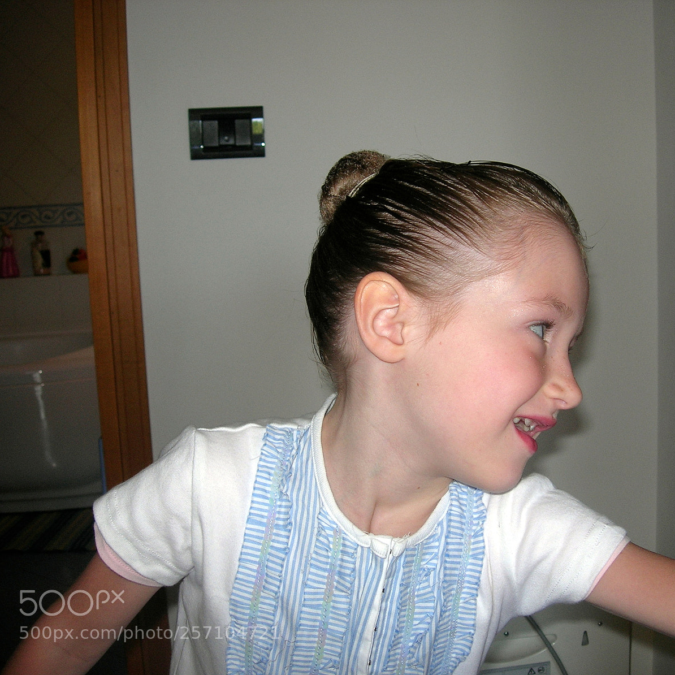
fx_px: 993
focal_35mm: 45
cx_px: 436
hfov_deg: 37.2
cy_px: 338
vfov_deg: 37.6
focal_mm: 7.8
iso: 64
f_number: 2.8
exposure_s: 1/60.1
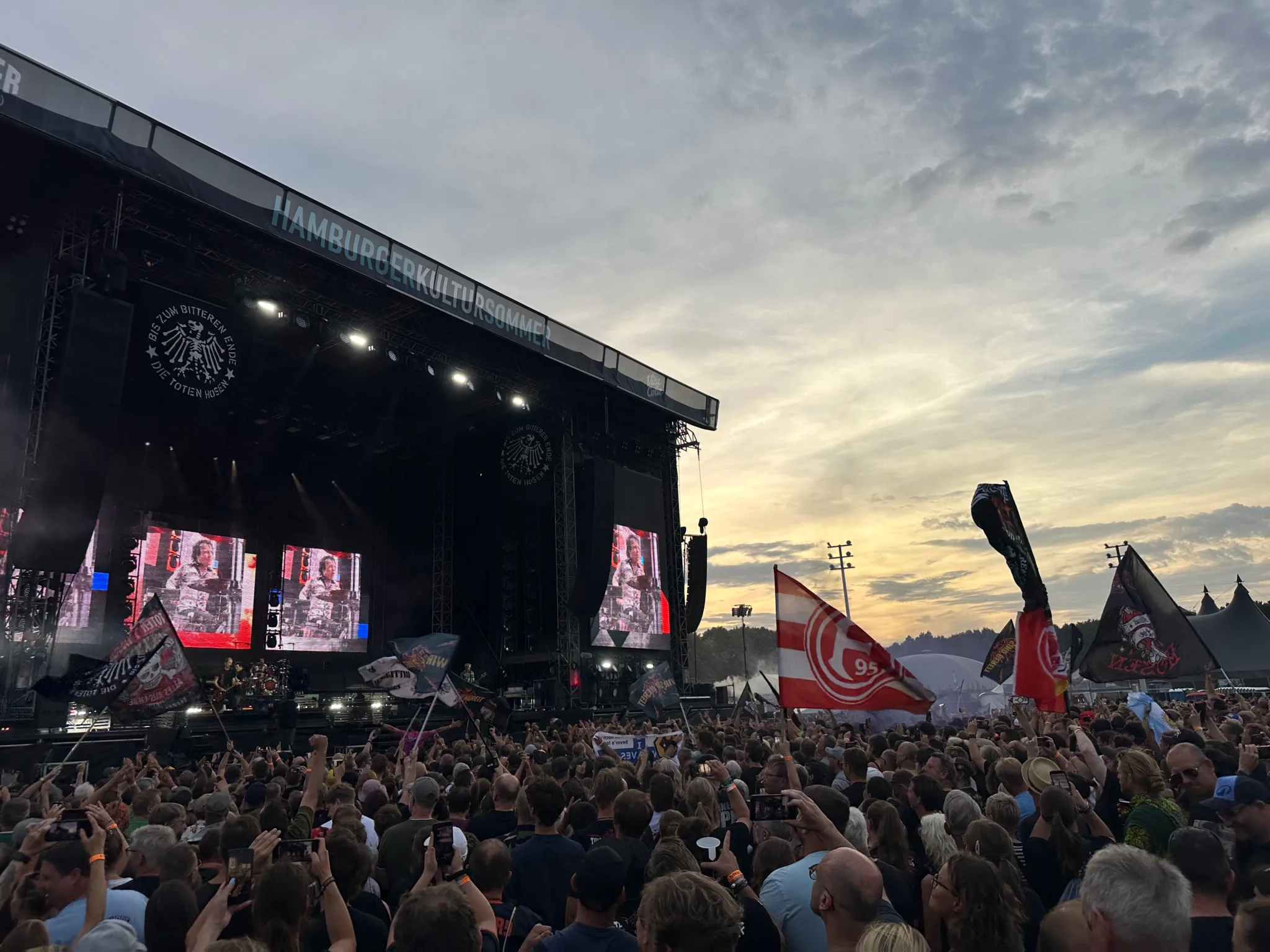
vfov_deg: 56.8
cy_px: 476
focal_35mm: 24
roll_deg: +2.0
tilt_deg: +13.7
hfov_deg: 71.6
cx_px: 635
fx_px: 881
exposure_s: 1/1779
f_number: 1.78
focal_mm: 6.86
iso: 80
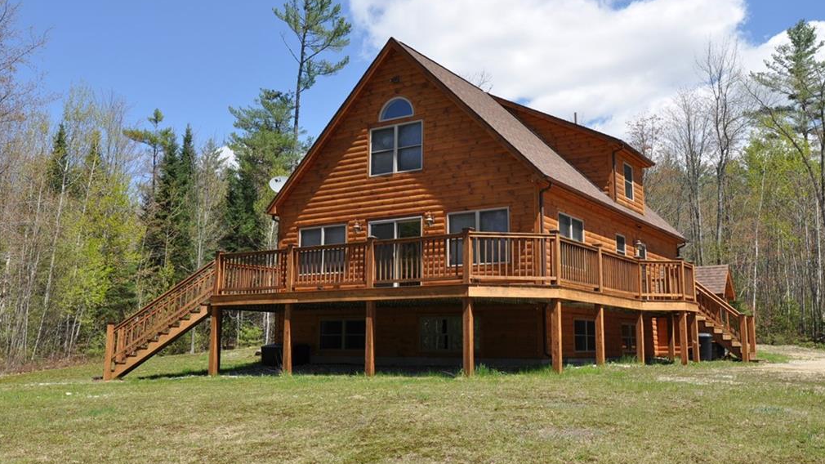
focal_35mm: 35
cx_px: 416
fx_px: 766
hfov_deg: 56.6
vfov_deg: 33.7
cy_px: 202
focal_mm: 22
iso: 200
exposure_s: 1/320
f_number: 9
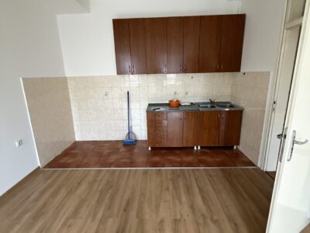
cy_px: 116
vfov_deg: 85.7
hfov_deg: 102.1
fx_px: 125
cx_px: 155
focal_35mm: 14
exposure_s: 1/60
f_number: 2.2
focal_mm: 2.22
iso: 800
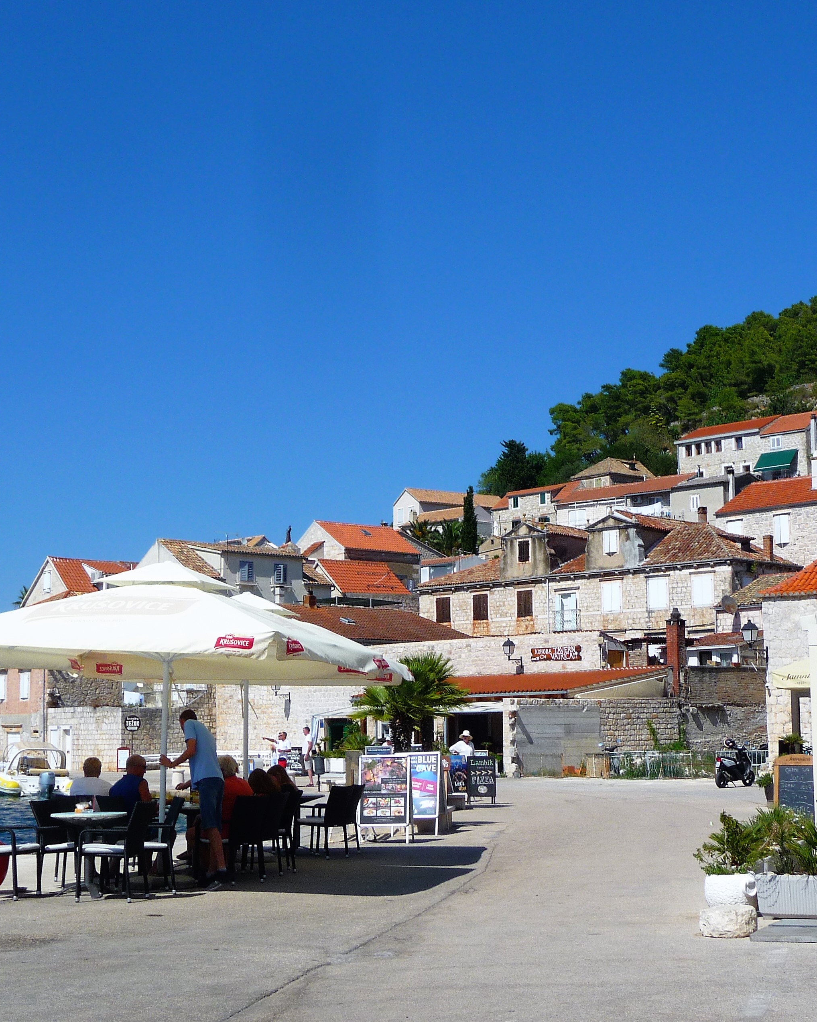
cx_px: 463
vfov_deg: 33.0
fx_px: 1723
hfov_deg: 26.7
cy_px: 517
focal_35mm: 57
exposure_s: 1/320
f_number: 10
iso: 100
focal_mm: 7.1
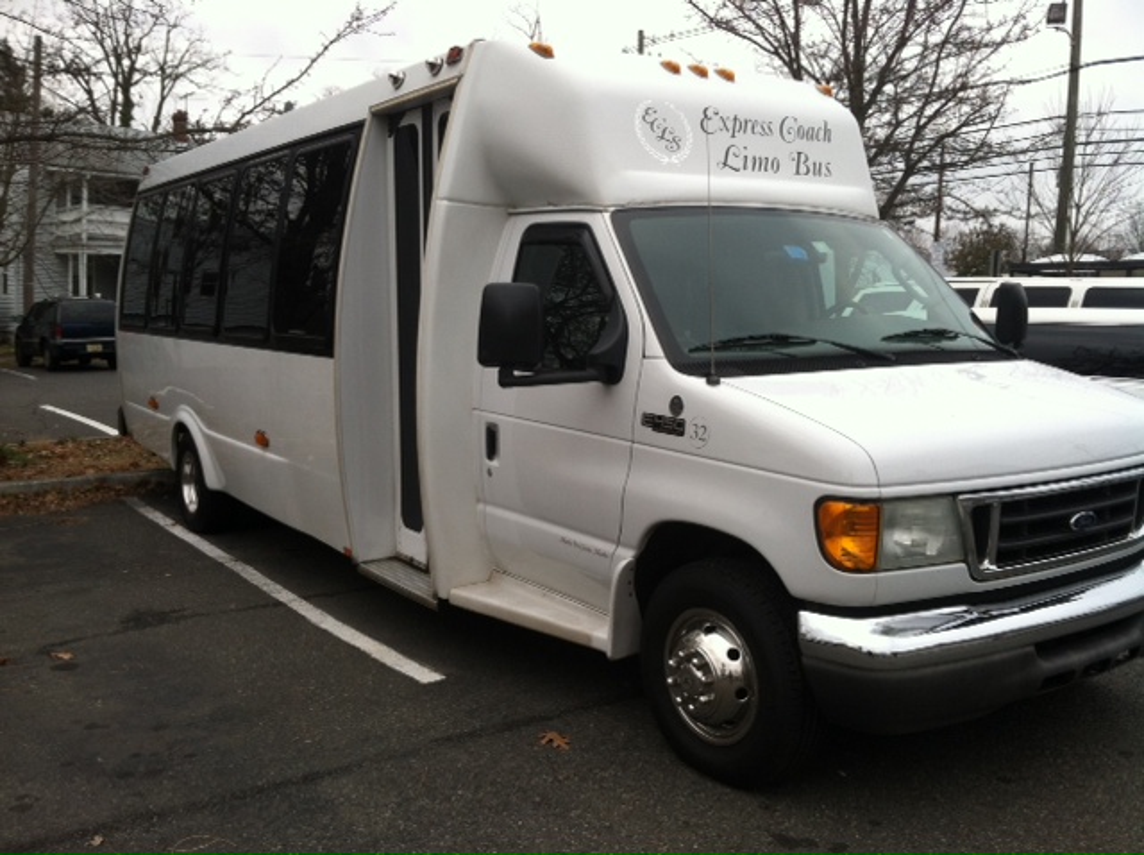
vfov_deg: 40.6
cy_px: 428
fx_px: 1155
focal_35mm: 35
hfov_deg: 52.7
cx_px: 572
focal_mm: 3.85
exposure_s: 1/226
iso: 80
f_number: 2.8
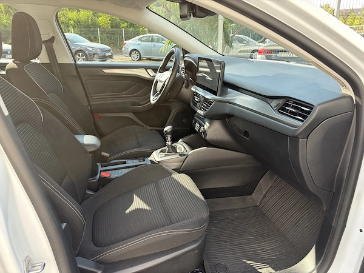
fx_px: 273
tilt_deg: -19.3
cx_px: 182
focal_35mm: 26
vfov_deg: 53.1
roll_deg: +1.2
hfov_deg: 67.3
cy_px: 136
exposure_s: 1/228
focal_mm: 5.96
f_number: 1.6
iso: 50
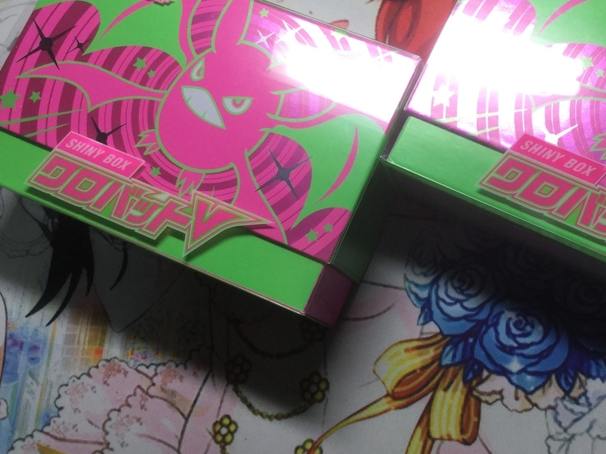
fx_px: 858
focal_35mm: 49
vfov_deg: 29.5
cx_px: 429
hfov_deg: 38.2
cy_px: 167
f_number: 2.4
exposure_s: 1/120
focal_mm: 3.3
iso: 40
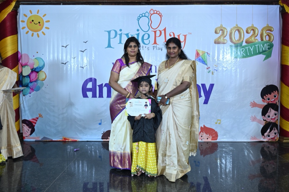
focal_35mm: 34
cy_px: 96
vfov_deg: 38.3
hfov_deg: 55.1
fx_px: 277
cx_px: 144
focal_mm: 34.5
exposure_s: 1/160
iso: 1000
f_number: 6.3
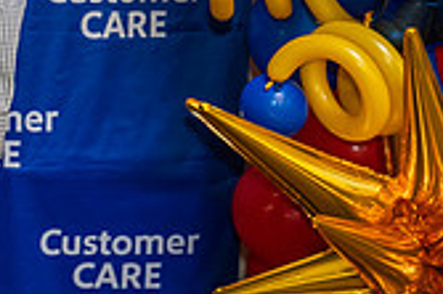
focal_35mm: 132
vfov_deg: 10.0
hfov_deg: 14.0
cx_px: -321
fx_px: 1623
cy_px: -155
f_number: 4
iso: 1250
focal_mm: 38
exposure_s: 1/160
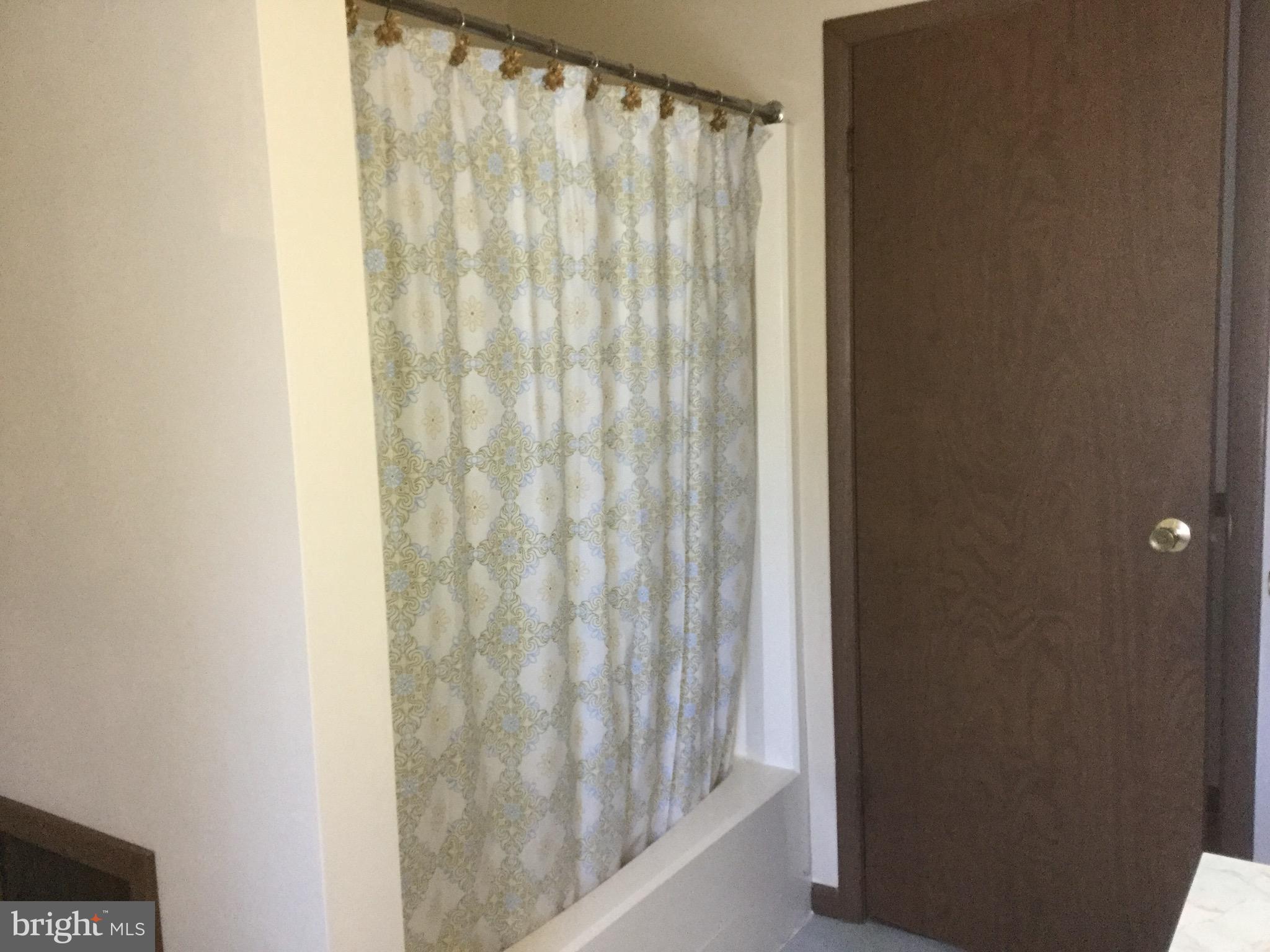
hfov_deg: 58.4
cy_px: 476
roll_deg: +3.2
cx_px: 635
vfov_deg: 45.4
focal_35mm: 31
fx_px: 1137
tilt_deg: -7.7
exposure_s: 1/30
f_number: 2.4
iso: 160
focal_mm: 3.3
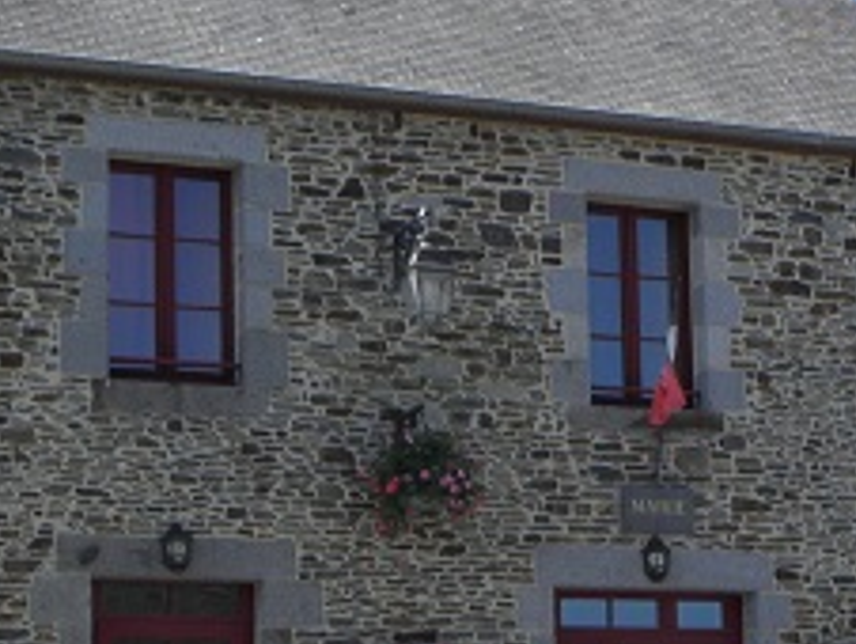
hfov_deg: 18.0
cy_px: 561
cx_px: 583
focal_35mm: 109
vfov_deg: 13.5
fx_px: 2698
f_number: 5.6
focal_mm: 5.52
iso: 64
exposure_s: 1/125
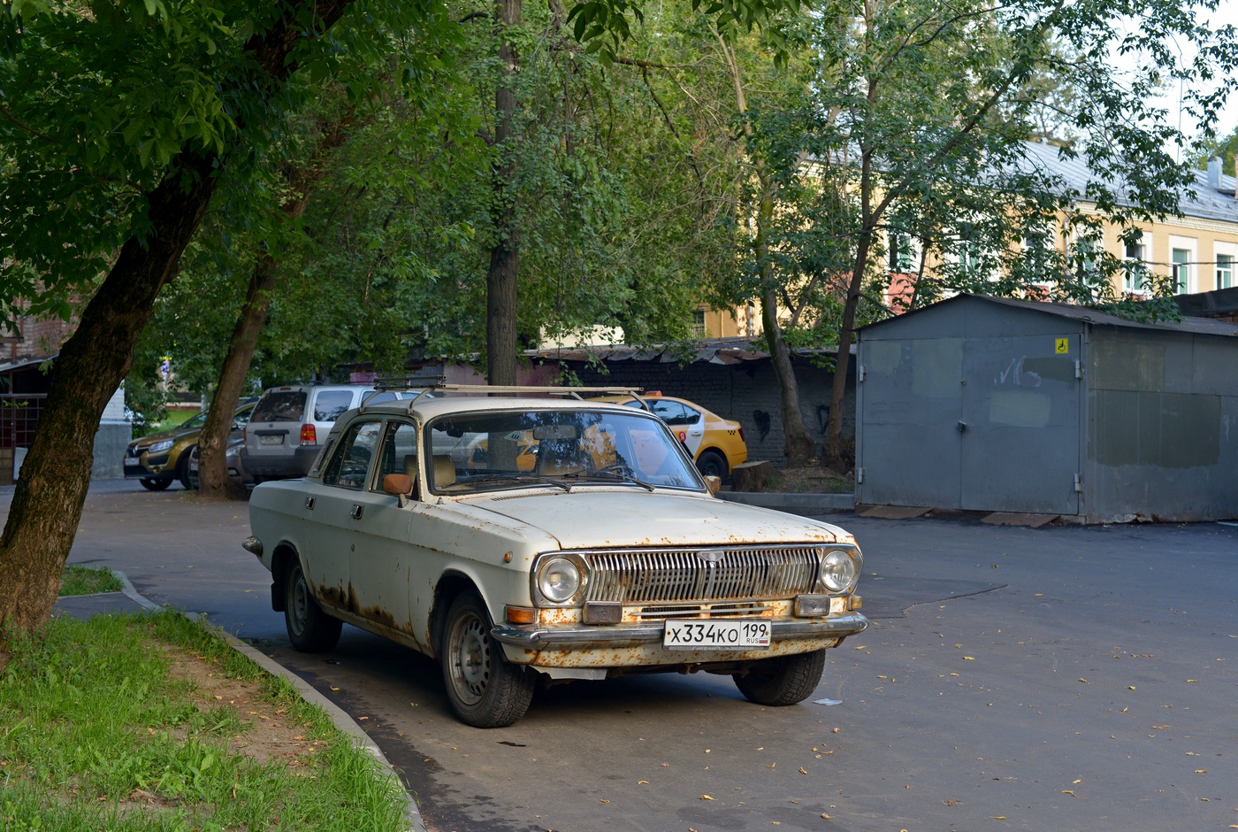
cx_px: 619
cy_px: 416
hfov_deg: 39.5
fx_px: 1723
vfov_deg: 27.1
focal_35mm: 50
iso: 400
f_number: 5.6
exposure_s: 1/160
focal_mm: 50
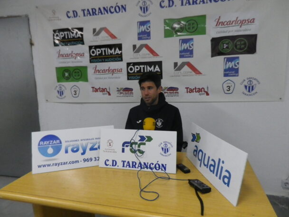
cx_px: 144
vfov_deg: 54.9
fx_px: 209
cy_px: 108
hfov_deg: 69.4
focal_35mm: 25
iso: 400
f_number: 3.5
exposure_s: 1/30
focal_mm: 4.5
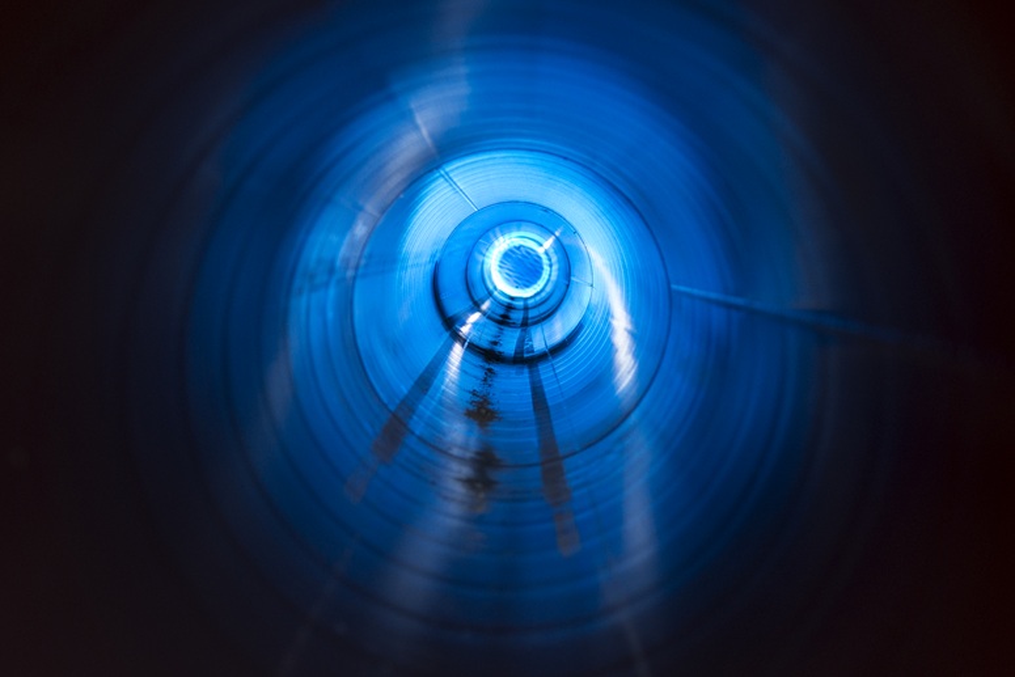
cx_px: 508
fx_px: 1410
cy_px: 338
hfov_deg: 39.6
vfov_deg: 27.0
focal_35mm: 50
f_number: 1.4
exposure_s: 1/100
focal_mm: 50
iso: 320
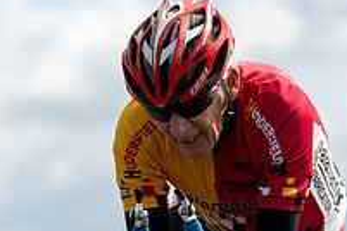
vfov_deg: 3.0
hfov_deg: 4.5
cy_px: 190
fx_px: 4376
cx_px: 179
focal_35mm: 454
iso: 100
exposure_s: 1/1000
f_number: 3.5
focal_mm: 130
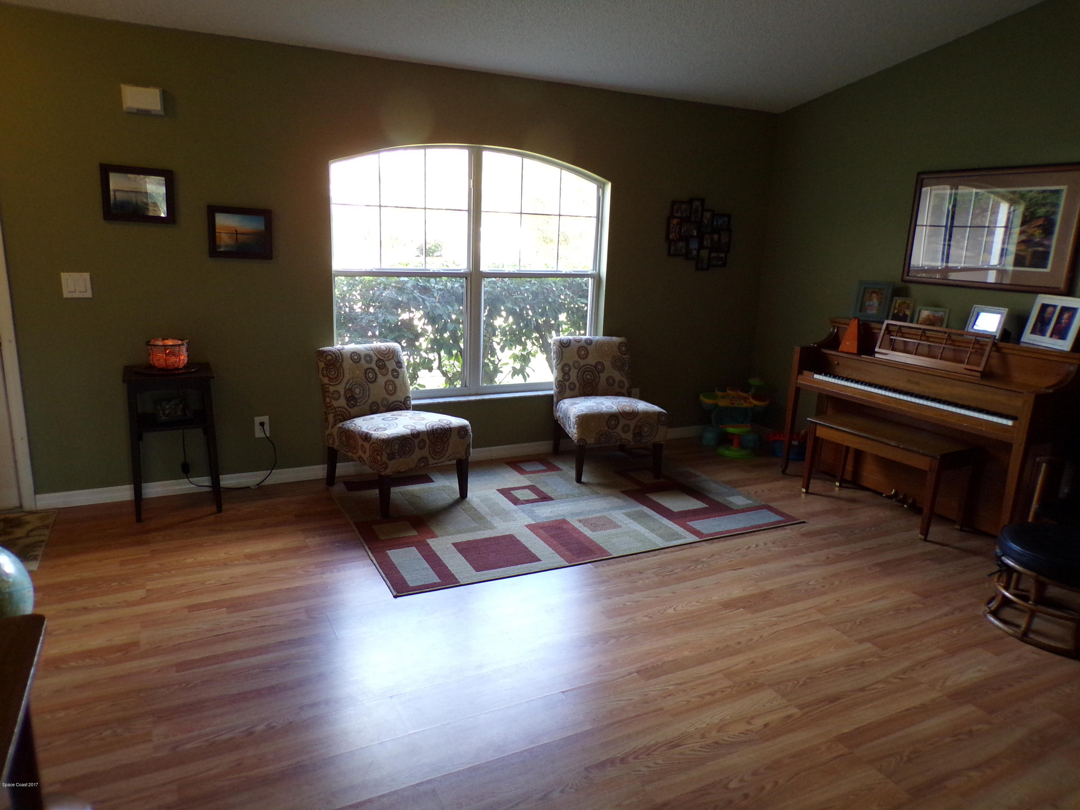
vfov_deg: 56.8
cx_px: 540
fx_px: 749
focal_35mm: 24
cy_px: 405
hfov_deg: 71.6
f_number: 3
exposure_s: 1/28
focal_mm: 4.3
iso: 200
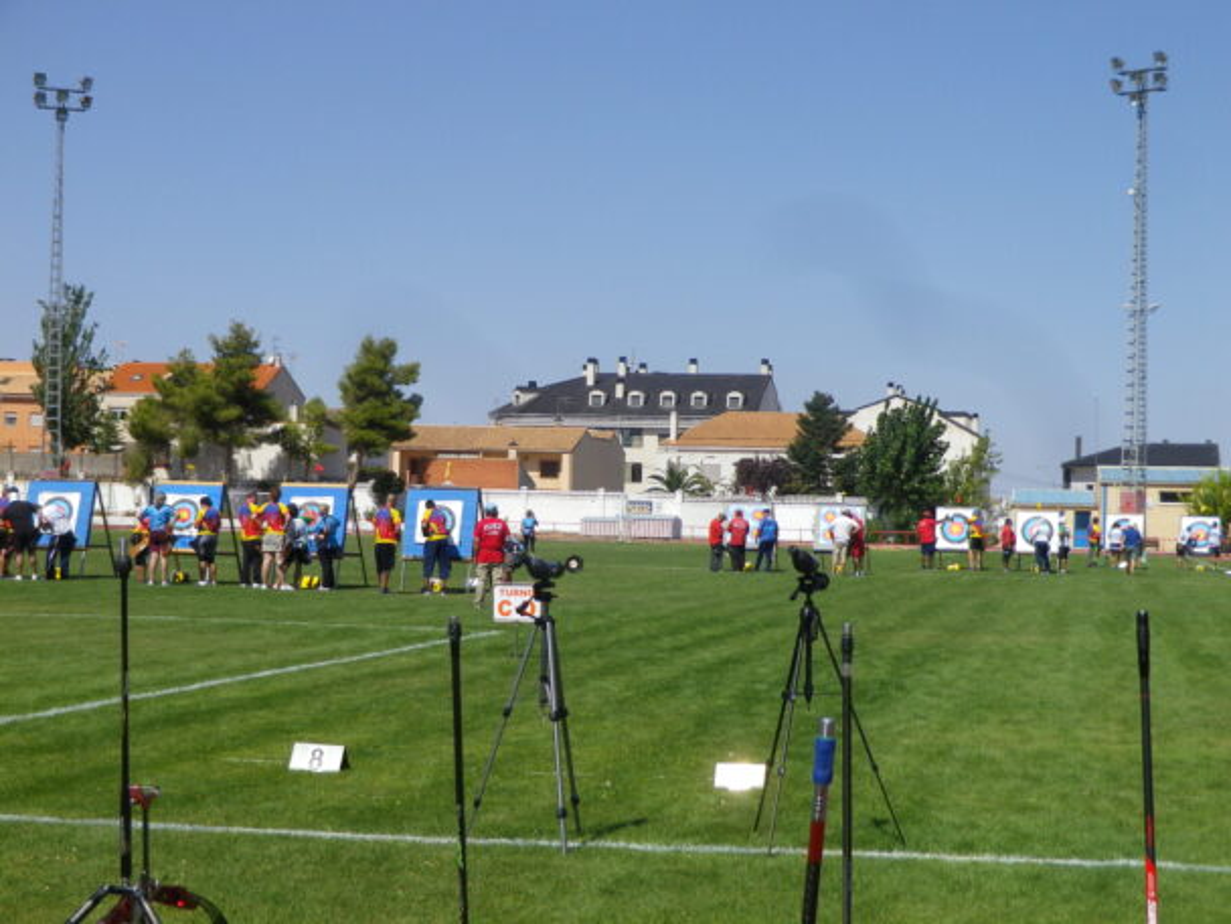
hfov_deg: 31.7
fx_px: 2169
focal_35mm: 61
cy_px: 462
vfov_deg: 24.0
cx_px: 616
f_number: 4.6
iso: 80
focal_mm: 10.9
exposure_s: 1/1000
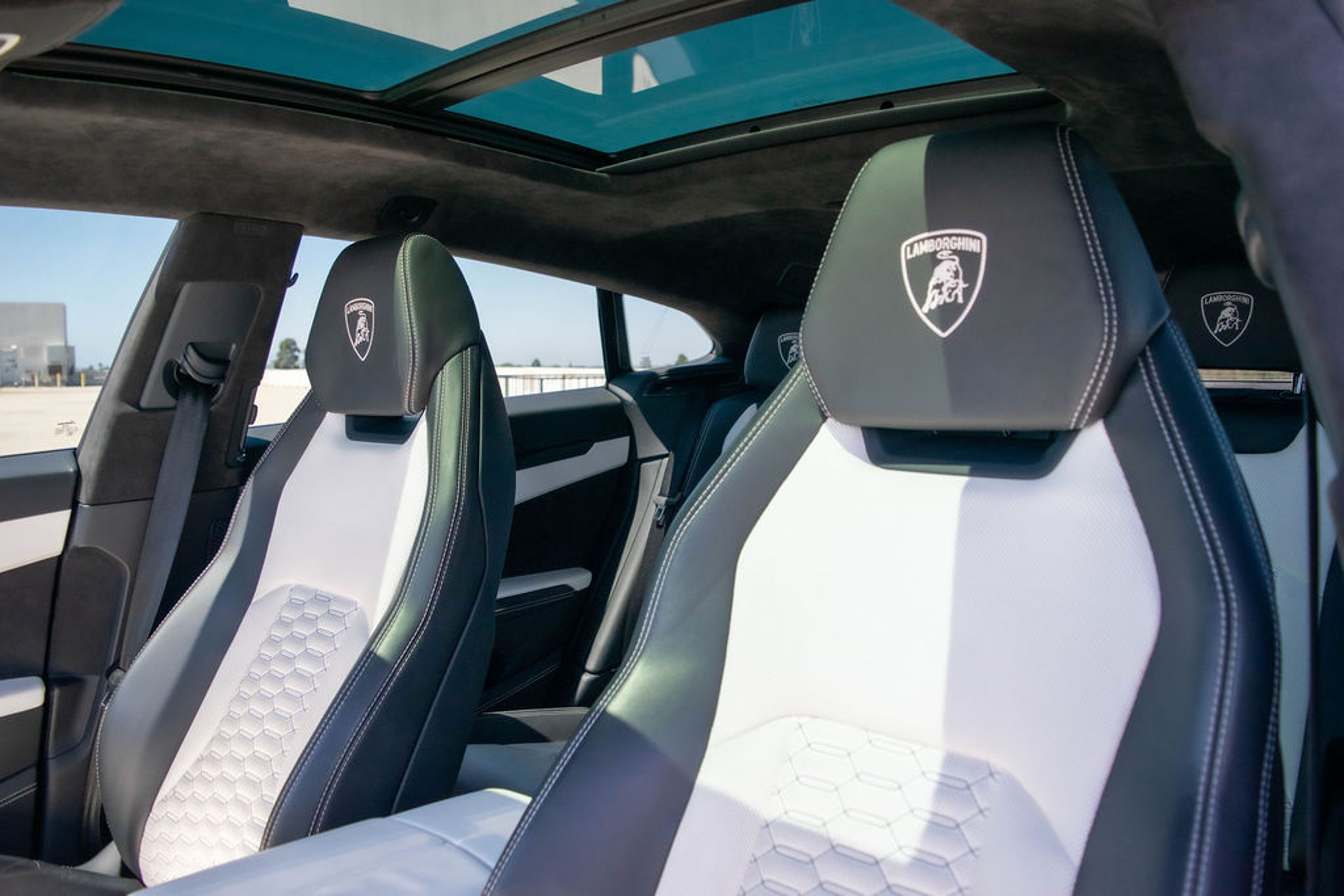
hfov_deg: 67.4
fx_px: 1008
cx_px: 672
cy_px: 448
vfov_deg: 47.9
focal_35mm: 27
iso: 500
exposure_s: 1/1000
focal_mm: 18
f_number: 4
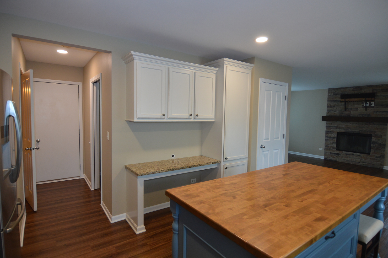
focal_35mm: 18
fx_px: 194
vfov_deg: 67.3
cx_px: 194
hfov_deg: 90.0
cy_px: 129
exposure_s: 1/60
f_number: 4
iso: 400
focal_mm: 12
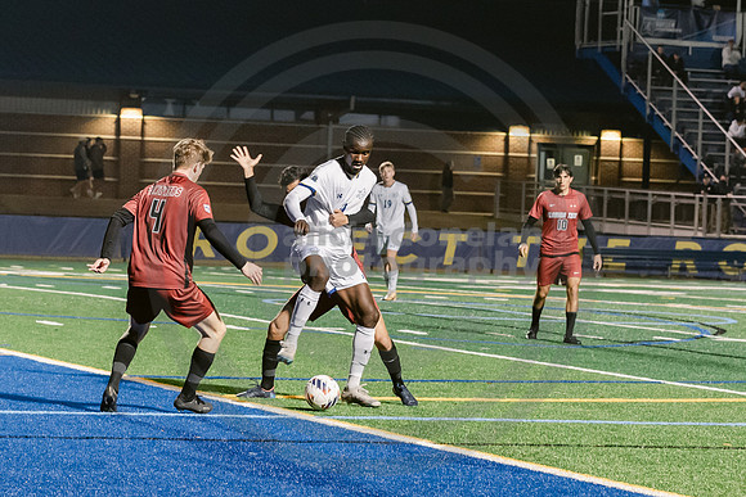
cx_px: 289
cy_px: 276
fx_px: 3481
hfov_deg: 12.2
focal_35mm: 168
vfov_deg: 8.2
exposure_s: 1/250
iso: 2500
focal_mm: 70
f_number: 4
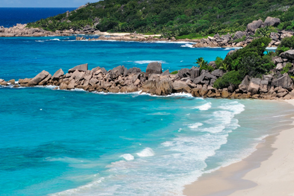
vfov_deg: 11.0
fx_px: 1021
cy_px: 132
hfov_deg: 16.4
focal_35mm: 125
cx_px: 136
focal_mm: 48
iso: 220
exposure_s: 1/125
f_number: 22
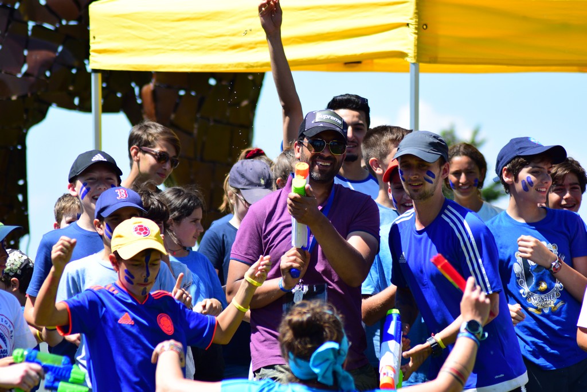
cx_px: 294
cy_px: 196
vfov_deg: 5.6
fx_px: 4036
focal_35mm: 248
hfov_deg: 8.3
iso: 200
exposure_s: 1/640
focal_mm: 165
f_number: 5
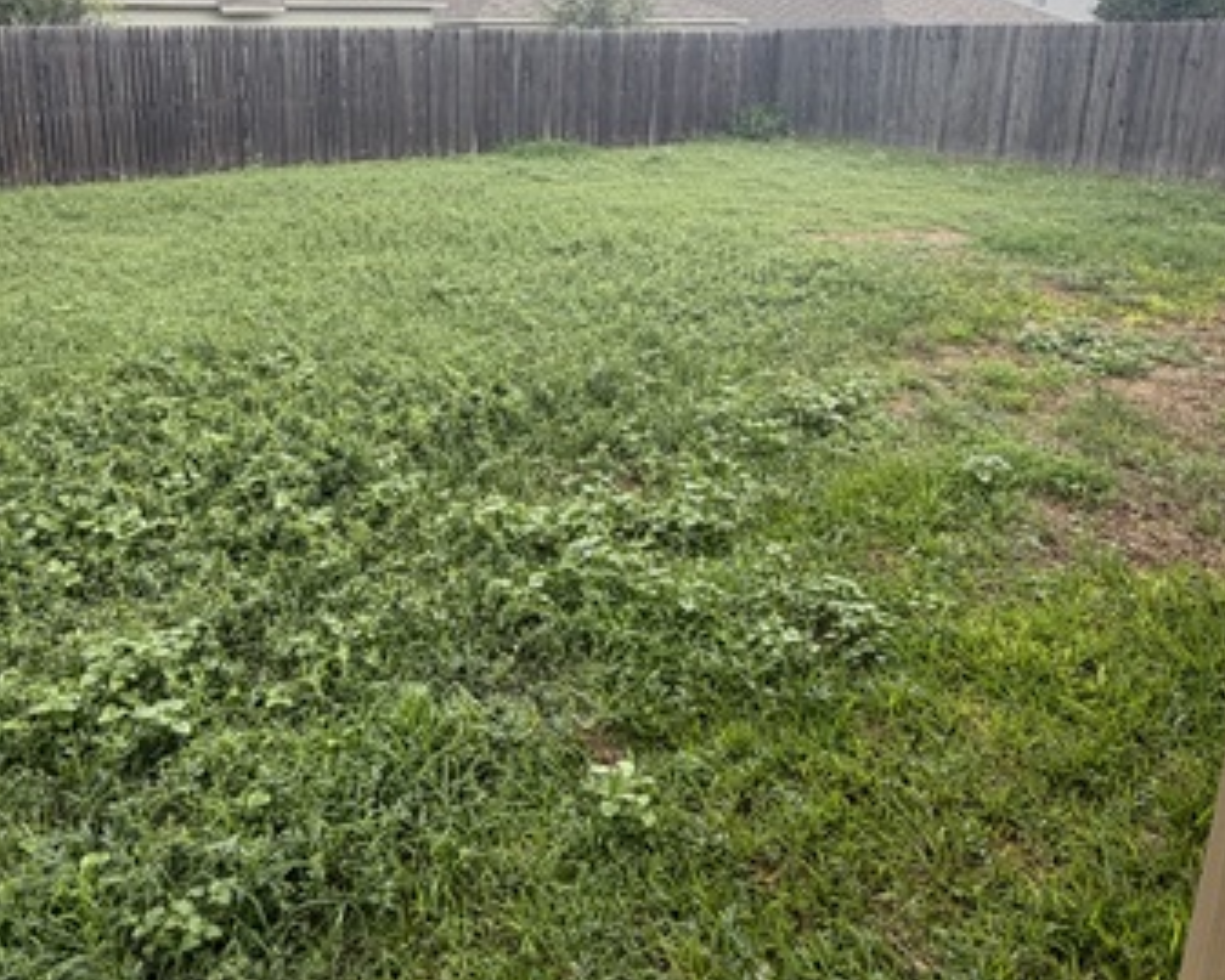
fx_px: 943
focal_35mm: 26
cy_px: 270
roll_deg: +0.0
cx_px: 518
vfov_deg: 53.0
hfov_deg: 65.6
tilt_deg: -14.1
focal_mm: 2.22
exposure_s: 1/207
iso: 50
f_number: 2.2
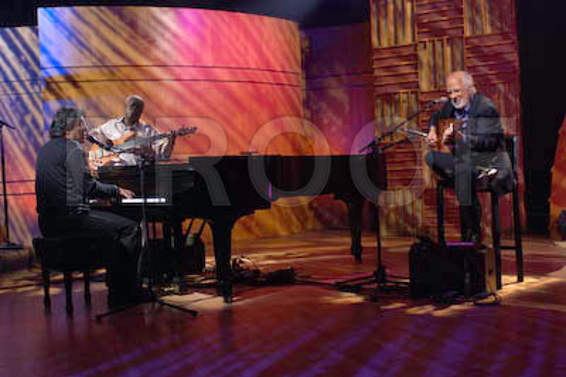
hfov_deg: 41.1
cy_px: 188
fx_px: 754
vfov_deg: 28.0
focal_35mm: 48
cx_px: 283
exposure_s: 1/80
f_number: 2.8
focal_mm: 32
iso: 800
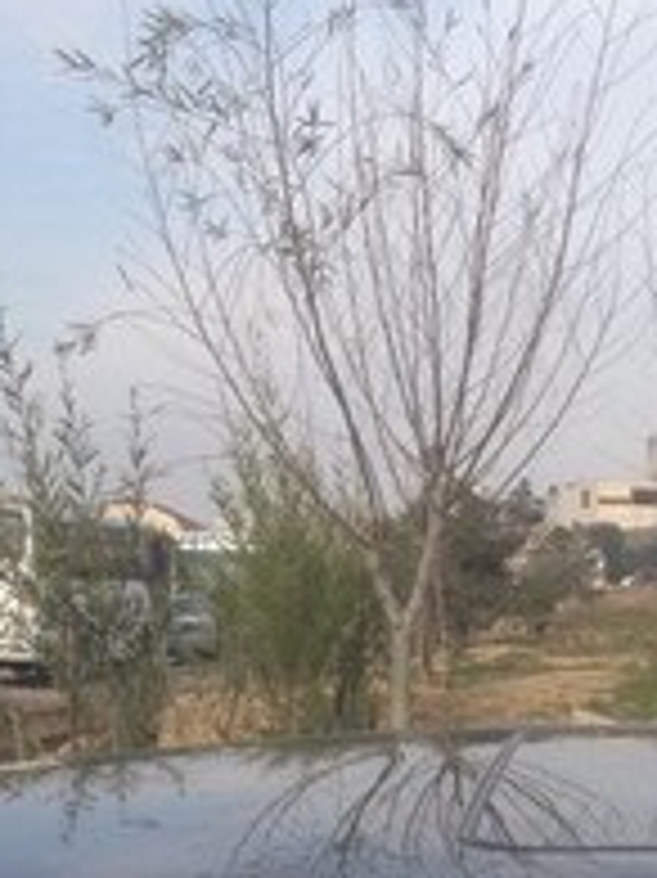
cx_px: 788
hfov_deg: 15.9
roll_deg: -1.2
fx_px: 2255
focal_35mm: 89
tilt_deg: -9.3
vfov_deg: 20.9
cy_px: 986
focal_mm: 4.28
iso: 50
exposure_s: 1/890
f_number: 2.4
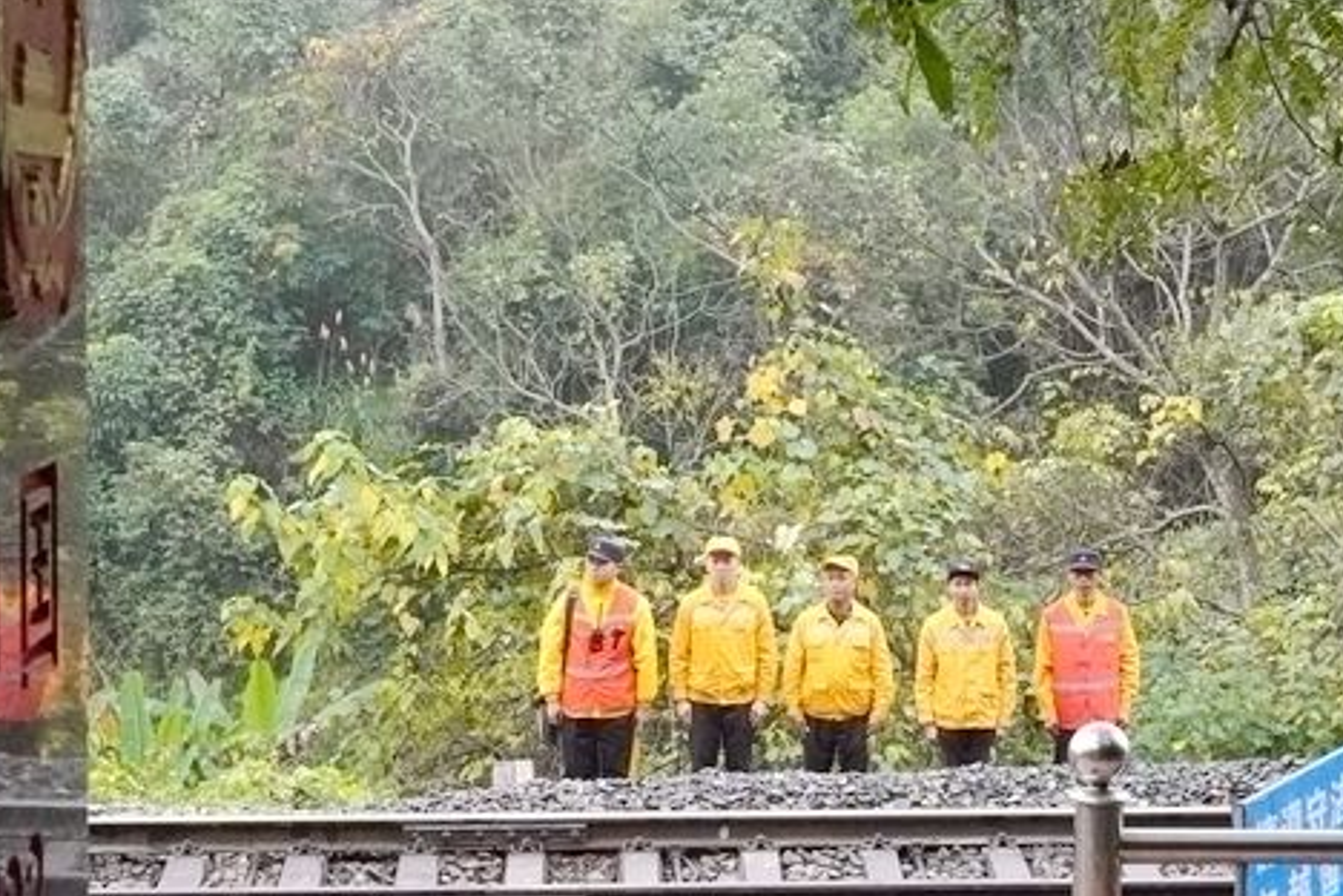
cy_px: 485
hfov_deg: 25.7
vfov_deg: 17.3
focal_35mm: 79
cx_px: 735
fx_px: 2947
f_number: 11
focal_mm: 29
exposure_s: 1/640
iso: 10000
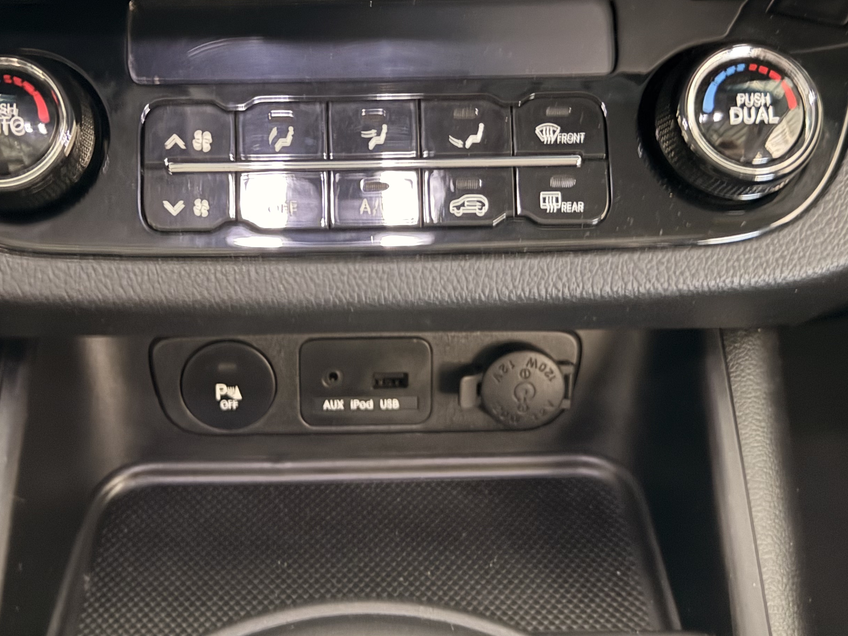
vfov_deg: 35.6
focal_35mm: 40
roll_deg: +0.1
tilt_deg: -34.6
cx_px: 335
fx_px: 980
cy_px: 212
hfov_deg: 46.5
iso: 1000
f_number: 1.78
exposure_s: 1/9
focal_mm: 6.76
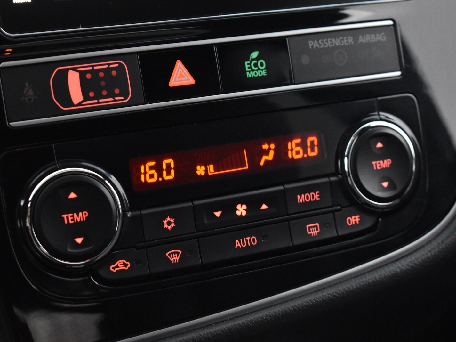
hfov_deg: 23.8
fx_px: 1080
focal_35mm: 82
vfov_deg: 18.0
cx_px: 197
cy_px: 170
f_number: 5.6
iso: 3200
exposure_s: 1/15
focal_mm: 50
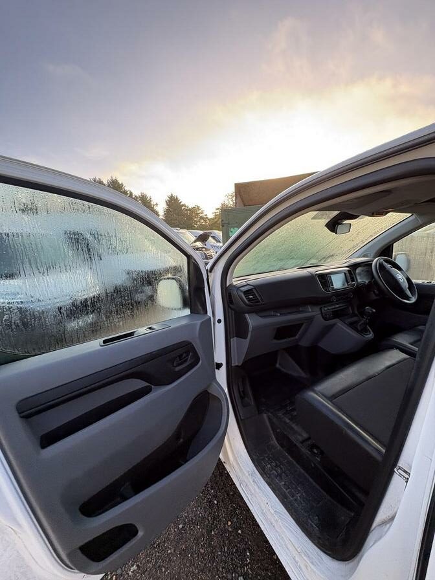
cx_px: 218
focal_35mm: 14
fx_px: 235
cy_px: 290
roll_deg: +5.9
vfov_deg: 102.1
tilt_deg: -6.8
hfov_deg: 85.7
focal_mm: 2.22
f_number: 2.2
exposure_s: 1/140
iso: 40
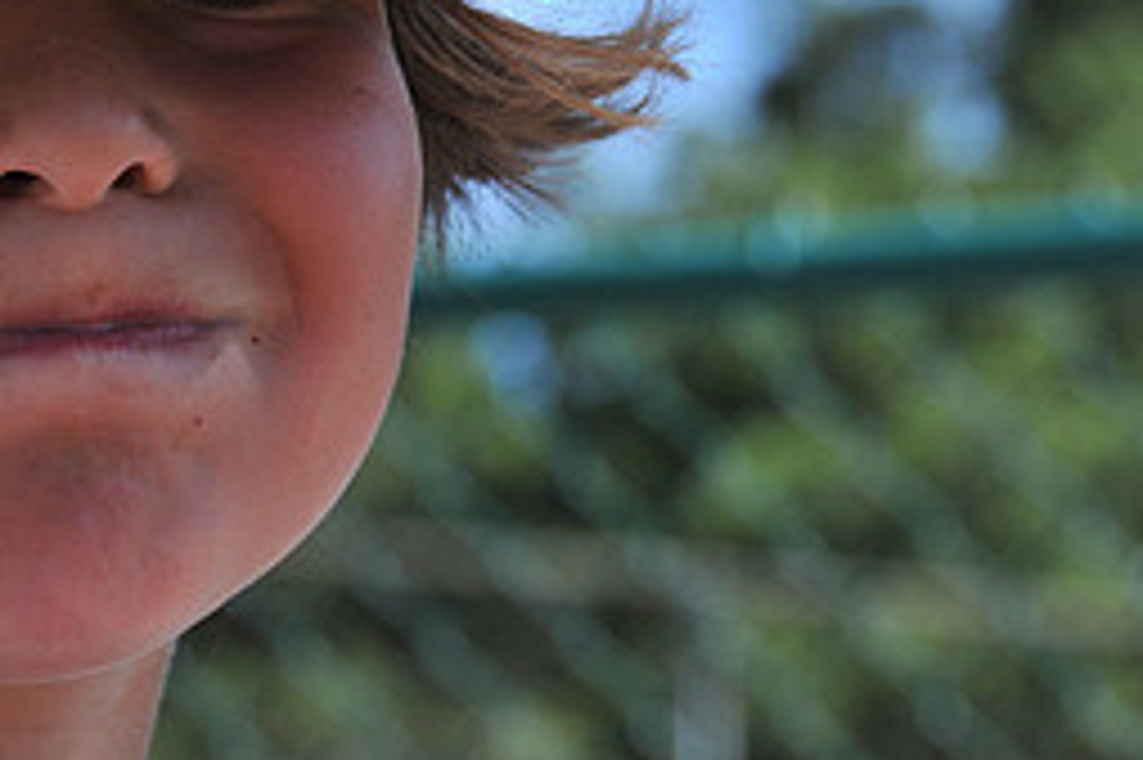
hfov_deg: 7.3
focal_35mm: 281
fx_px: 8916
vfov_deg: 4.9
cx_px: 117
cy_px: 407
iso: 200
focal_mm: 82
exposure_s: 1/500
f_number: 8
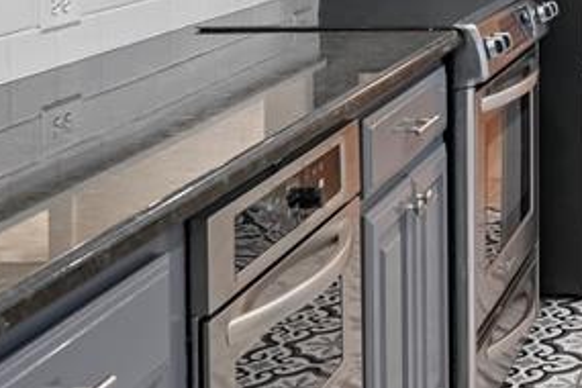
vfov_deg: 15.8
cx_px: 770
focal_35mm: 81
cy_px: -157
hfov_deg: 22.3
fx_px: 1306
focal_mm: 22.5
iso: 400
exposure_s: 1/13
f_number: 8
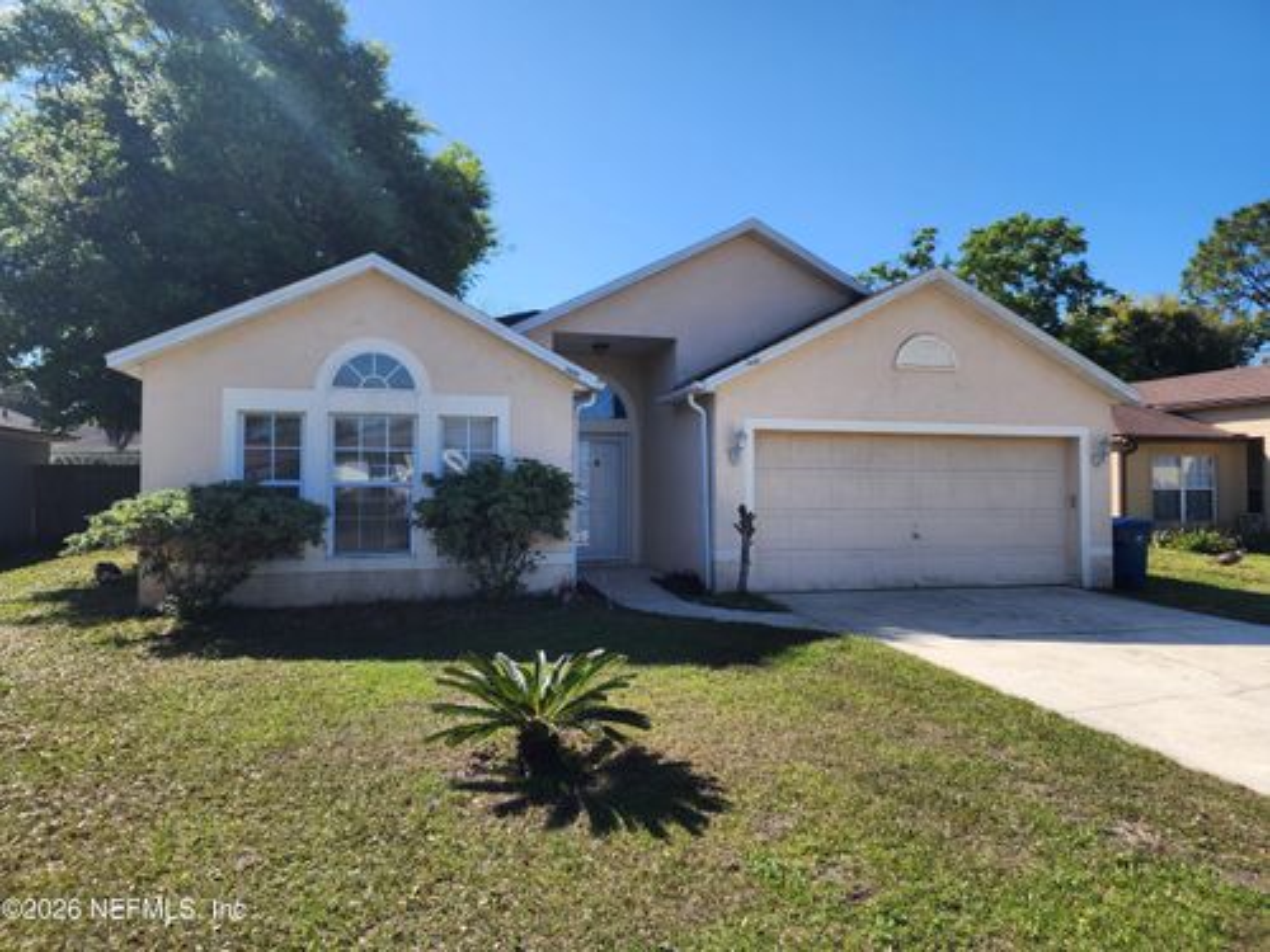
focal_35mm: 23
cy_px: 476
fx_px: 844
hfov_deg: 73.9
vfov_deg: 58.9
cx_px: 635
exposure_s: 1/717
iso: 12
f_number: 1.8
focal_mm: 6.4
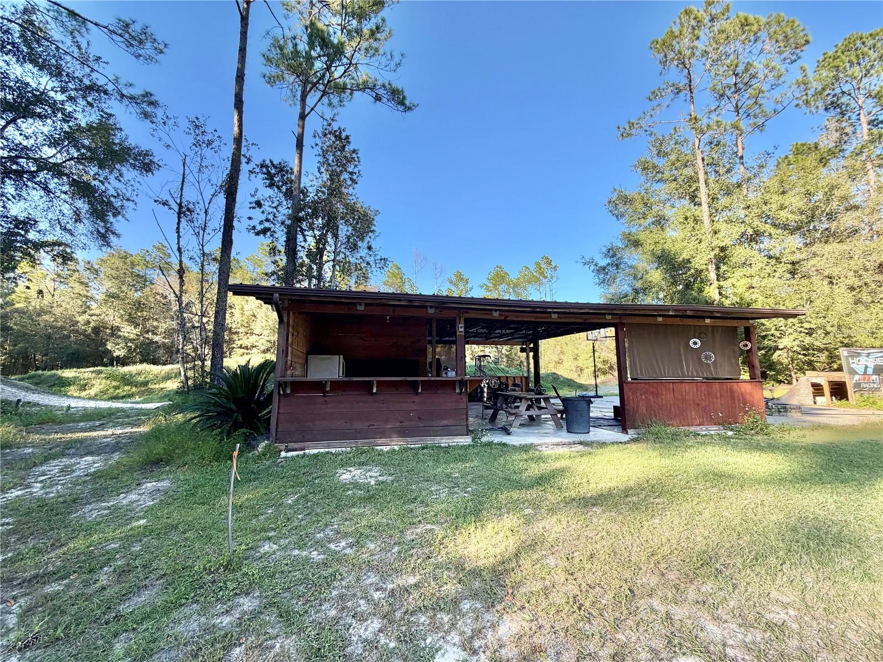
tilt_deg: +6.7
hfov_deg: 102.1
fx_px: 357
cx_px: 442
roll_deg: +1.0
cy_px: 331
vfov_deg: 85.7
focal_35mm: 14
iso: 50
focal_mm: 2.22
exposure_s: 1/502
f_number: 2.2
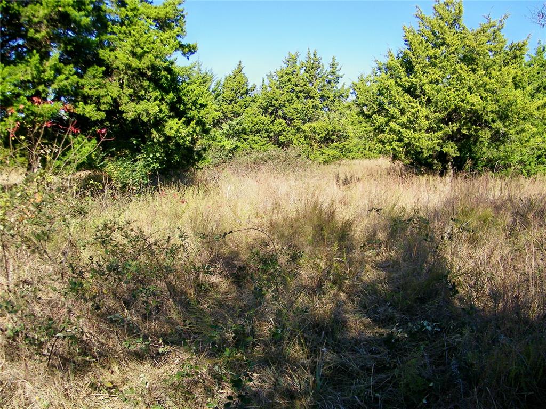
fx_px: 473
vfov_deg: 46.8
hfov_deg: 60.0
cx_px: 273
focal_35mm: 30
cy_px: 204
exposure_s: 1/125
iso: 80
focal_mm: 5.4
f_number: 7.2
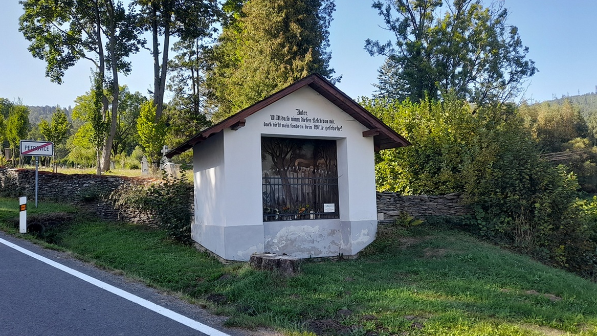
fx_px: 443
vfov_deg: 41.5
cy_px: 176
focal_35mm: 28
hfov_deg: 67.9
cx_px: 293
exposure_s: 1/164
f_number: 2
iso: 20
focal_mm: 4.6
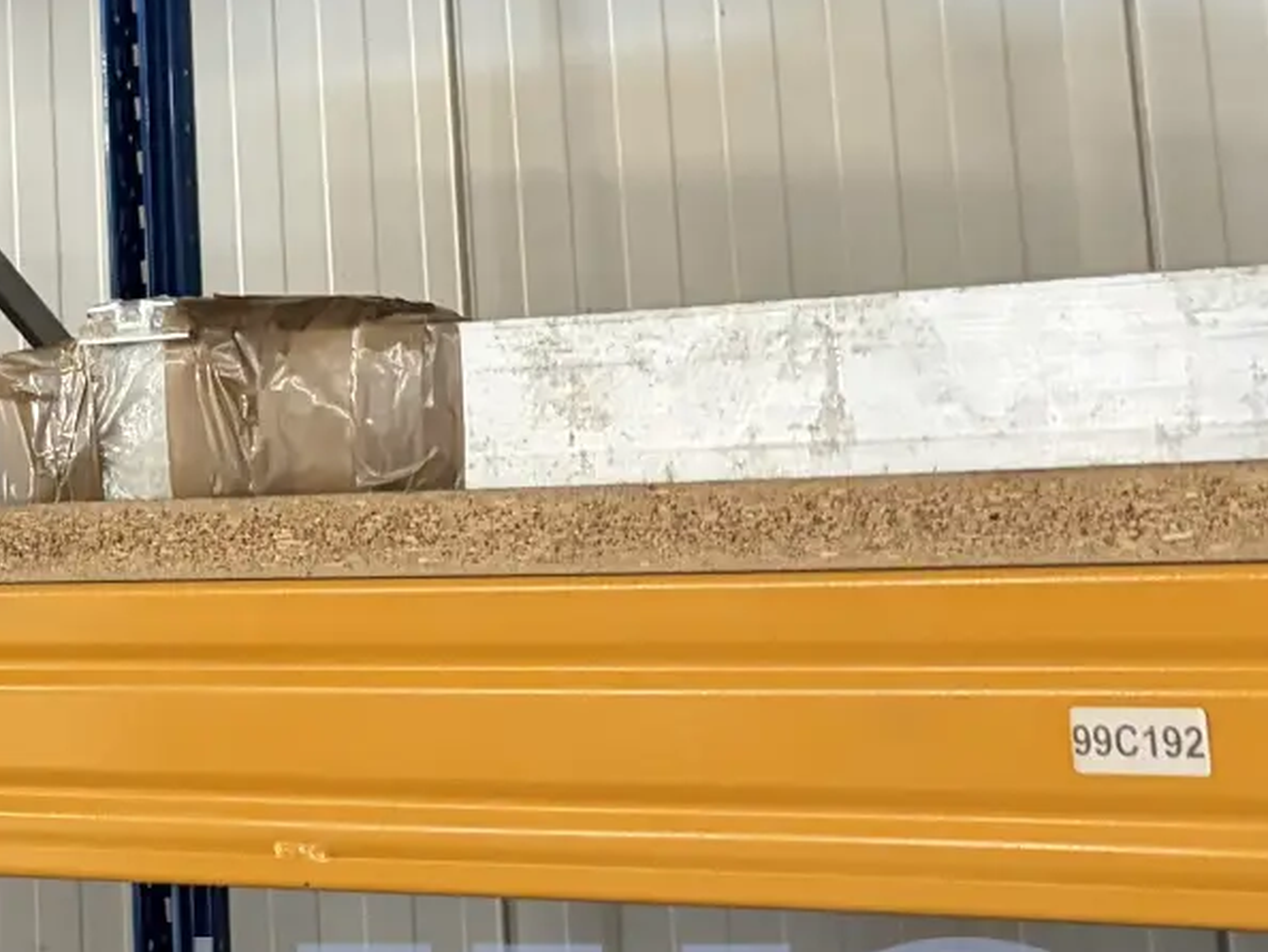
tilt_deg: +9.3
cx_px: -145
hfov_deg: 22.0
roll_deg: +1.8
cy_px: 26
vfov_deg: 17.2
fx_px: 3078
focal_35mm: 84
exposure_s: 1/25
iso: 640
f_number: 1.6
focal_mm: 5.96
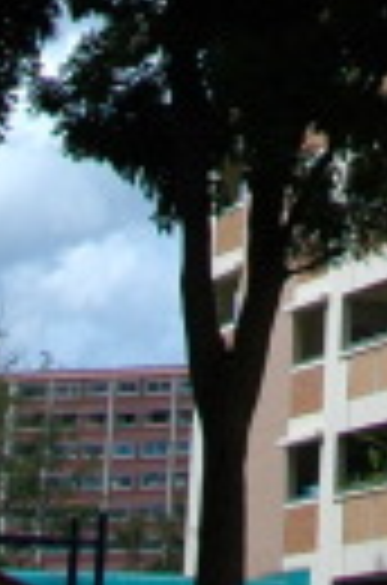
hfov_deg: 8.2
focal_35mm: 162
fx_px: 2626
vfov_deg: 11.3
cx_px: 664
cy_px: -634
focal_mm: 20
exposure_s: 1/1600
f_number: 3.8
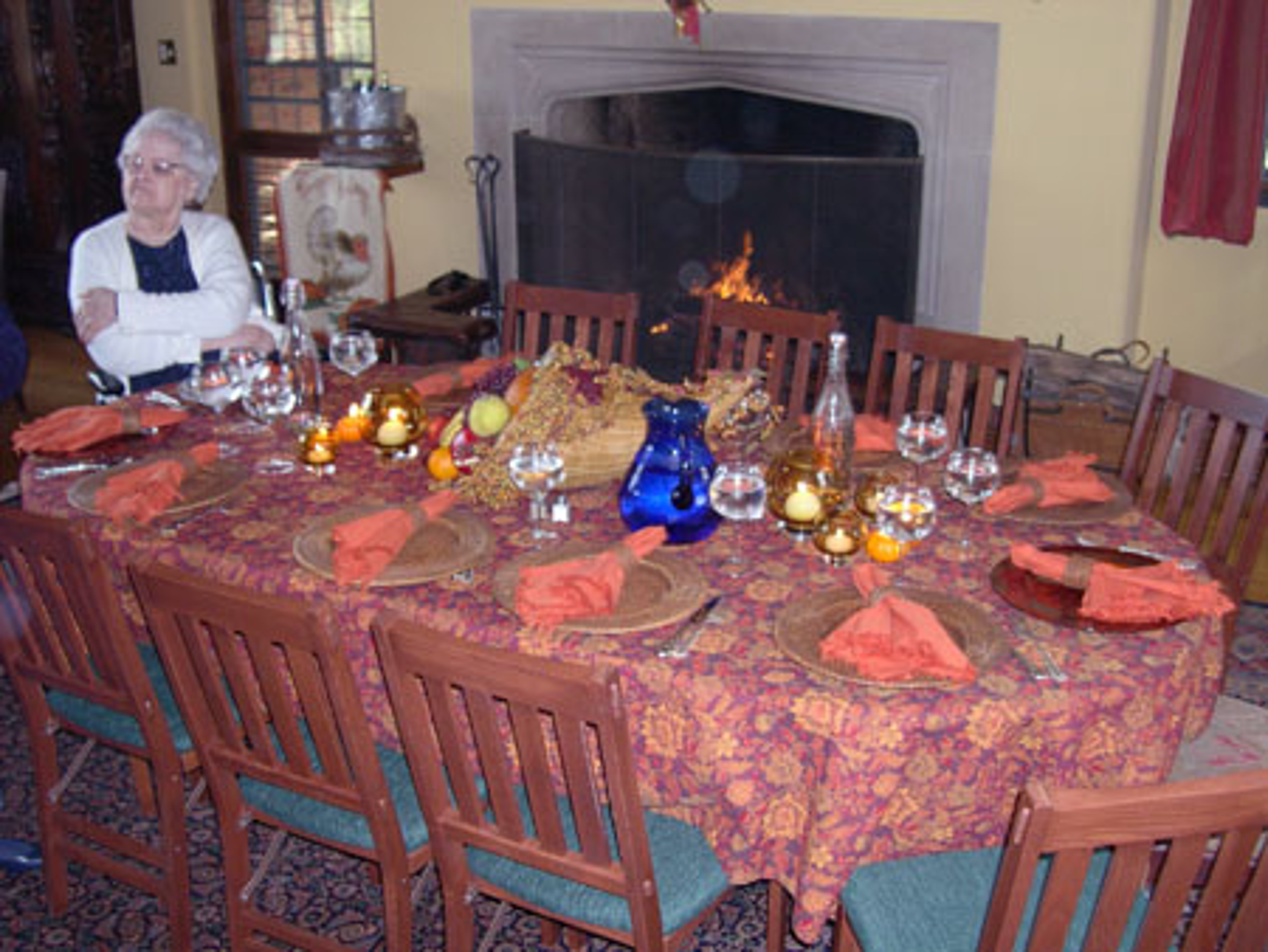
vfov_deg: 37.8
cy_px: 476
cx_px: 634
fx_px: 1393
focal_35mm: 38
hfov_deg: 49.0
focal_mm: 8
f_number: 2.8
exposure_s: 1/60
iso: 294
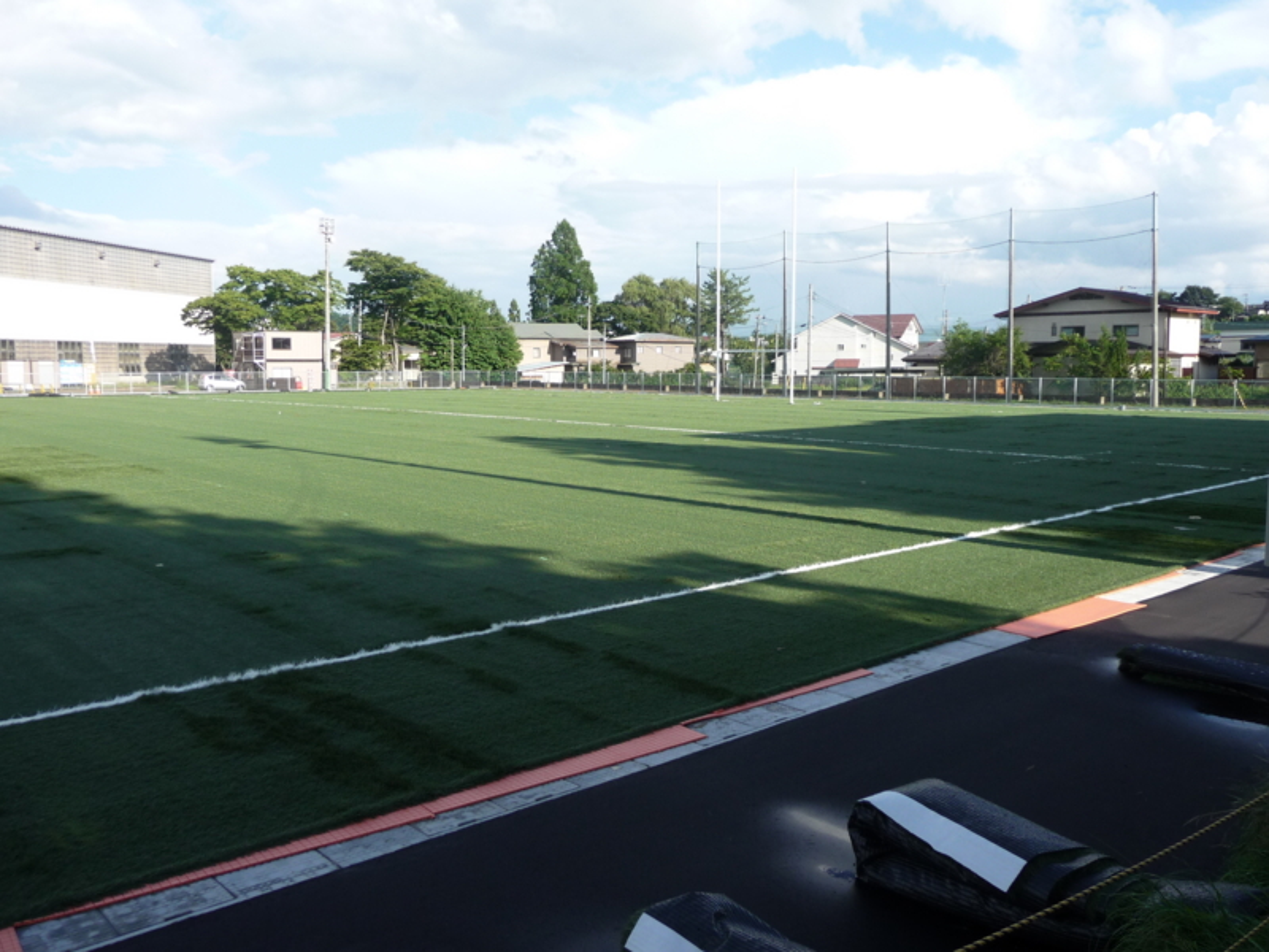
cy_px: 476
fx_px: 1100
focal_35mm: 30
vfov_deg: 46.8
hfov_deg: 60.0
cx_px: 634
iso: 100
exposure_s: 1/500
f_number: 3.4
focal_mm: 5
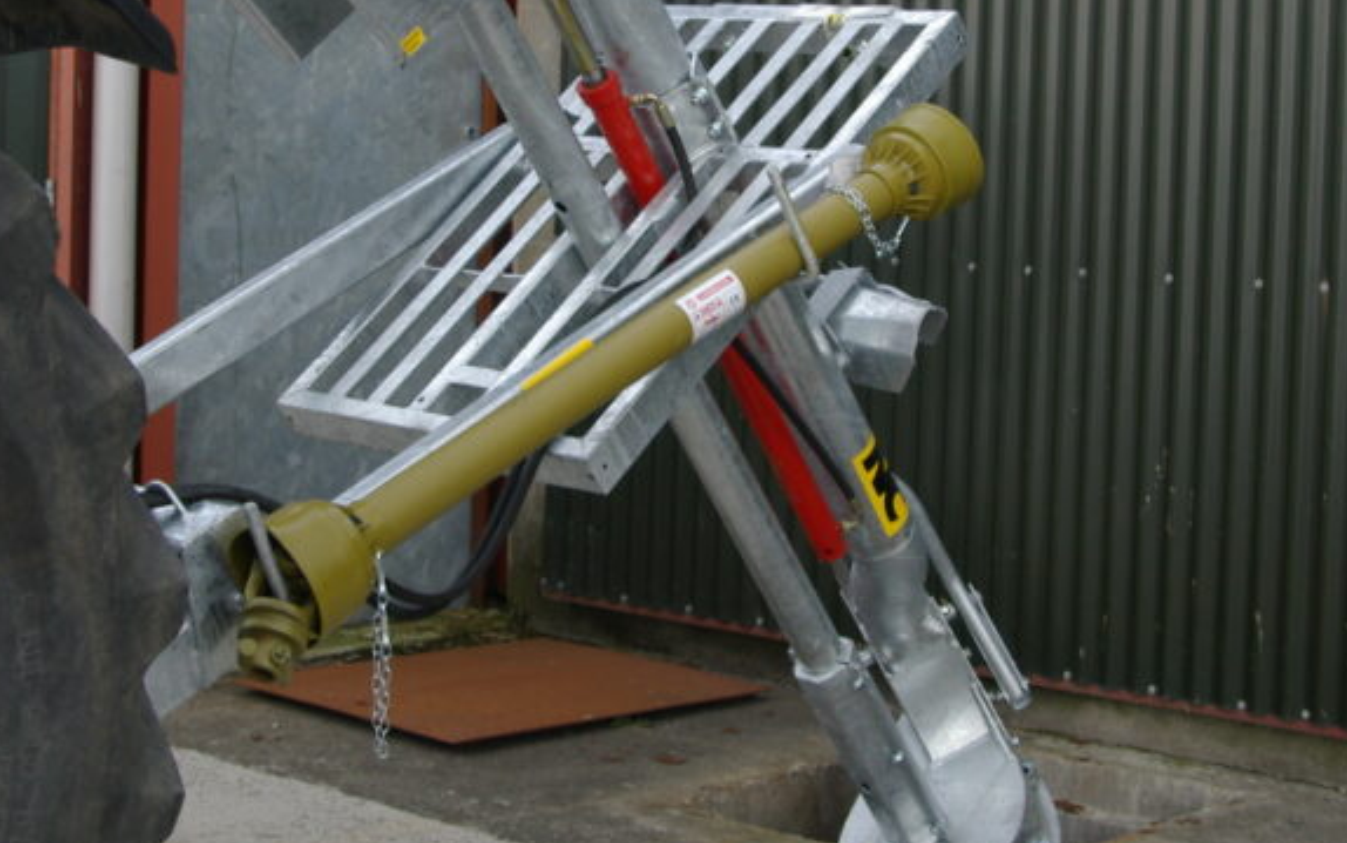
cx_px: 723
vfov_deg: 18.2
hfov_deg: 29.0
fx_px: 2607
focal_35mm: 71
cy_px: 160
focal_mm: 26
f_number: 6.7
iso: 200
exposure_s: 1/125
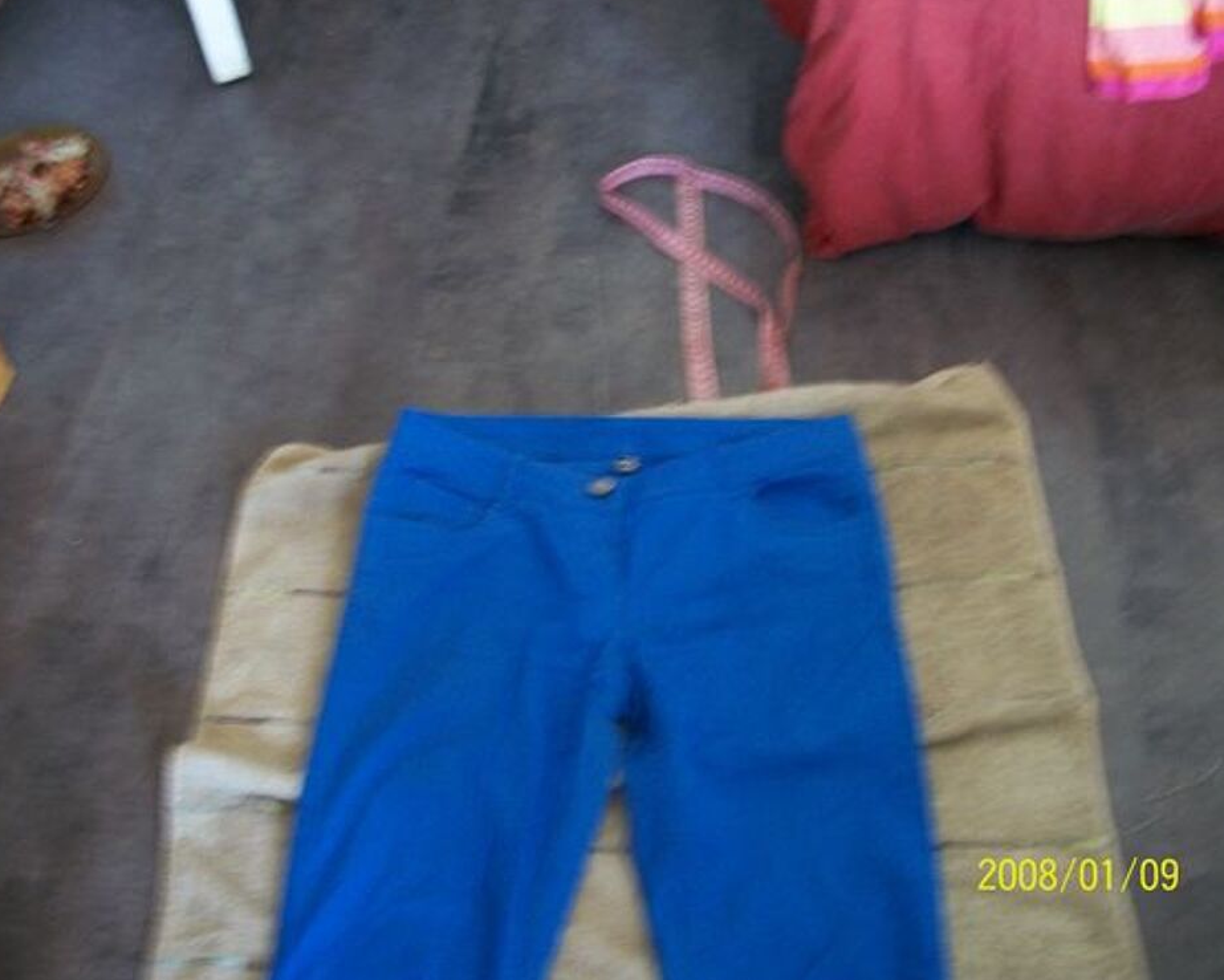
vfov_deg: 40.2
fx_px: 1341
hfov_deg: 49.1
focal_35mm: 37
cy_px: 488
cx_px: 583
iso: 320
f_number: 3.1
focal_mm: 6.3
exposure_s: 1/8
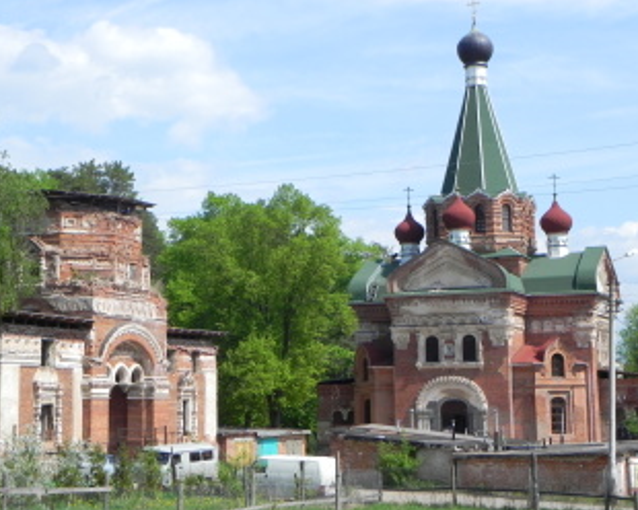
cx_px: 288
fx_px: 1208
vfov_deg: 23.8
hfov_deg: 29.6
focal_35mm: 64
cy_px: 250
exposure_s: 1/356
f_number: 7.1
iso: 160
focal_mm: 10.3
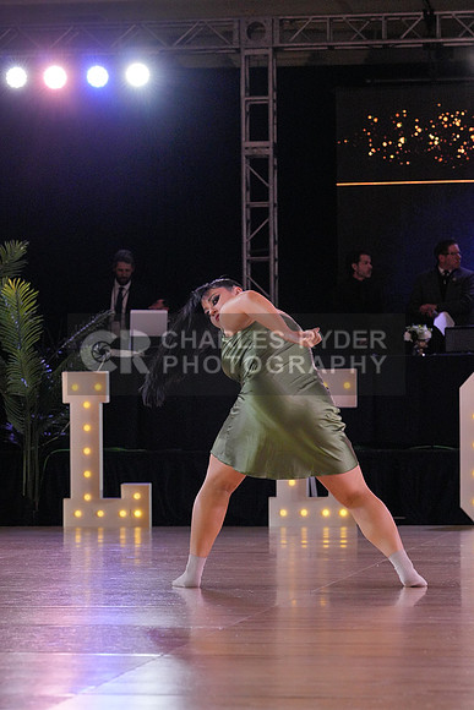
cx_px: 237
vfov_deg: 16.8
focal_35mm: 122
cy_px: 355
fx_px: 2408
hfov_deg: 11.2
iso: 6400
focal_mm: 122
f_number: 7.1
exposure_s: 1/500
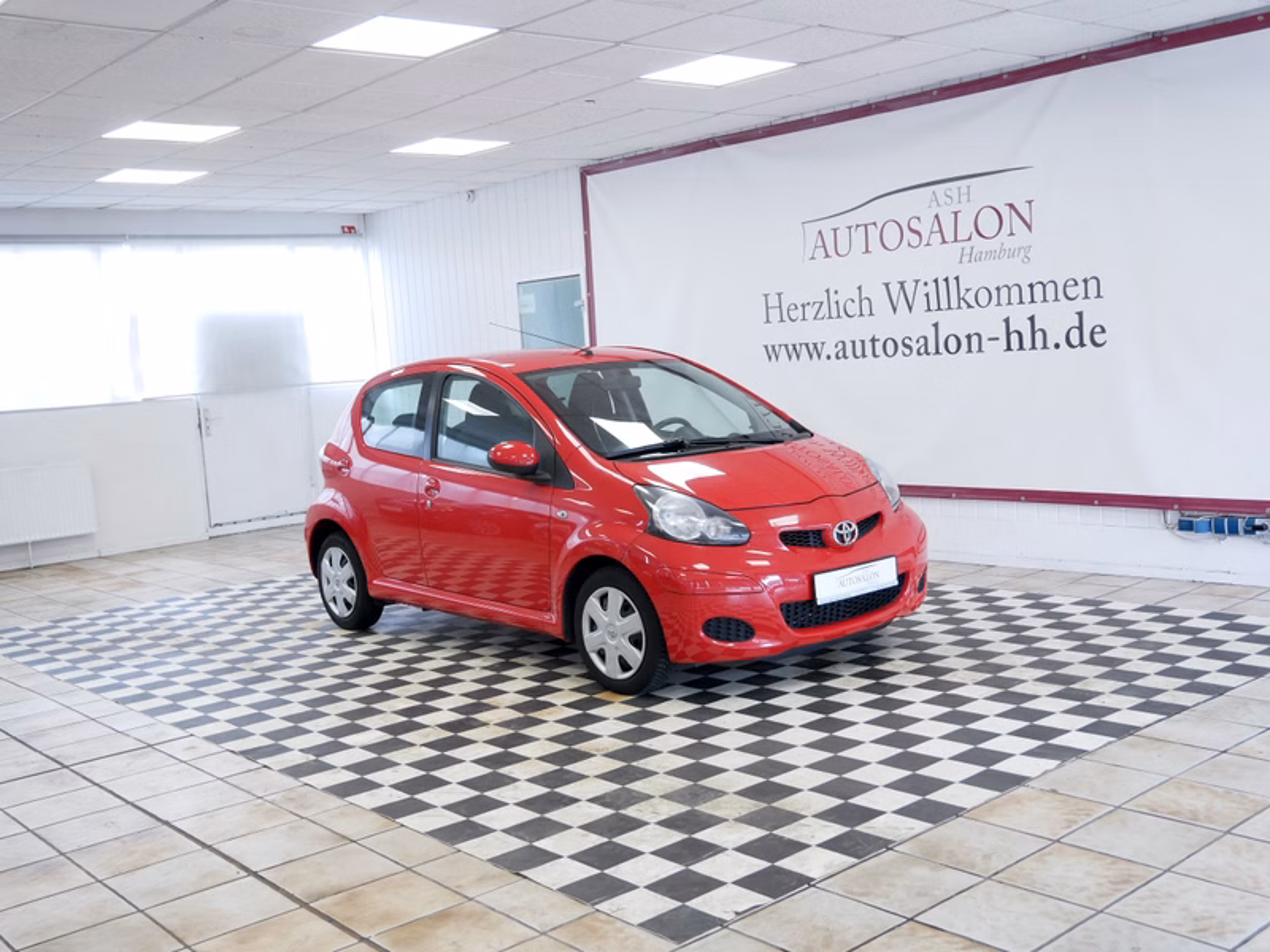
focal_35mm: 36
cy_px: 476
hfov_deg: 51.4
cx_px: 635
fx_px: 1321
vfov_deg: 39.7
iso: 500
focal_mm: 18
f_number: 3.9
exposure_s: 1/60
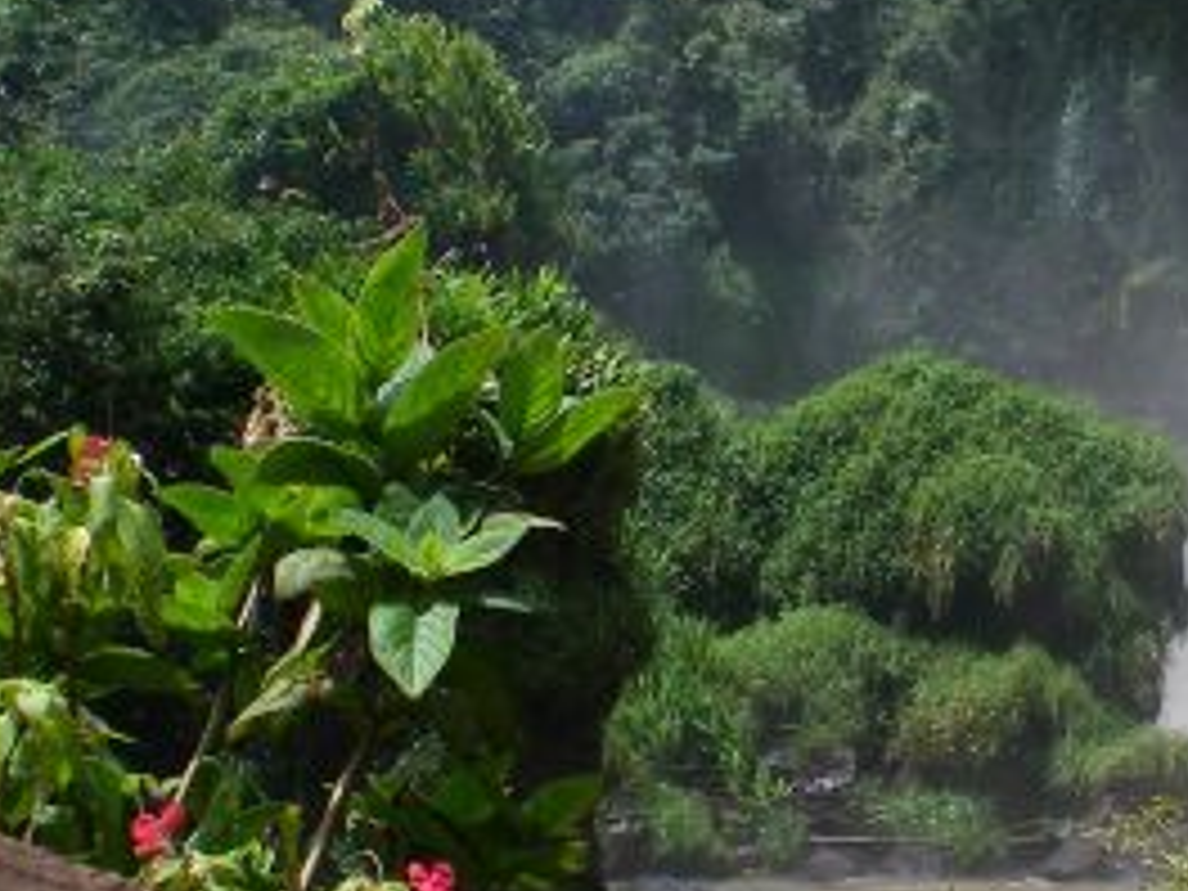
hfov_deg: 20.6
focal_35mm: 94
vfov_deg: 15.6
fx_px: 3226
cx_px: 983
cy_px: 675
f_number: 4.6
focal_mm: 6.3
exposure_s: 1/400
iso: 64
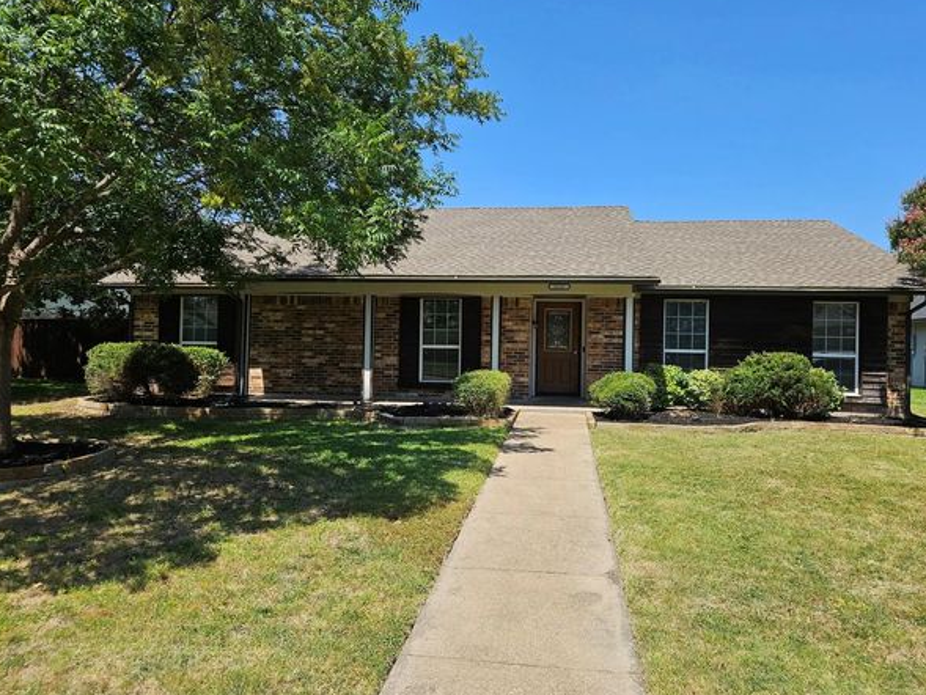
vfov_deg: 54.9
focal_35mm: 25
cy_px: 329
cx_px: 478
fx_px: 669
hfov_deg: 69.4
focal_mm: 5.4
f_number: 1.8
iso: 25
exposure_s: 1/1799
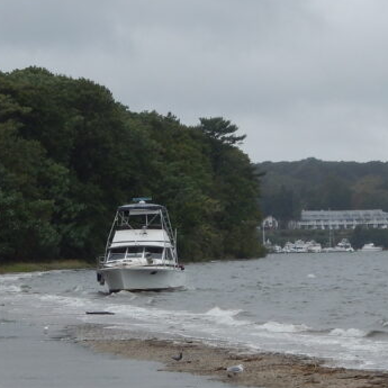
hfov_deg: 10.9
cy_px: 346
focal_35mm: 160
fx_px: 2029
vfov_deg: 10.9
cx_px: 148
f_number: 4
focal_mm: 10.9
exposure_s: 1/400
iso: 125
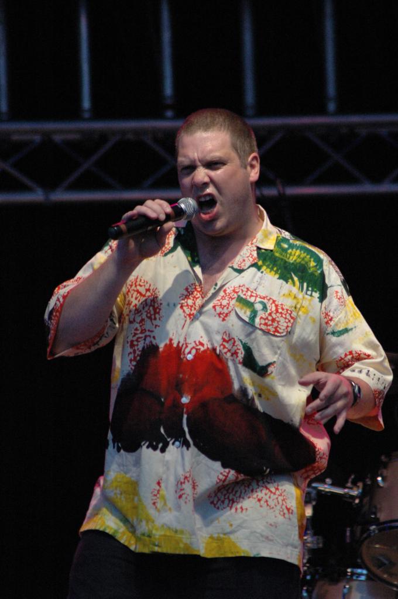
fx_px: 7482
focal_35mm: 450
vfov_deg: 4.6
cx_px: 199
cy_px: 300
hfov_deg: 3.0
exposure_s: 1/200
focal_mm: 300
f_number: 5.6
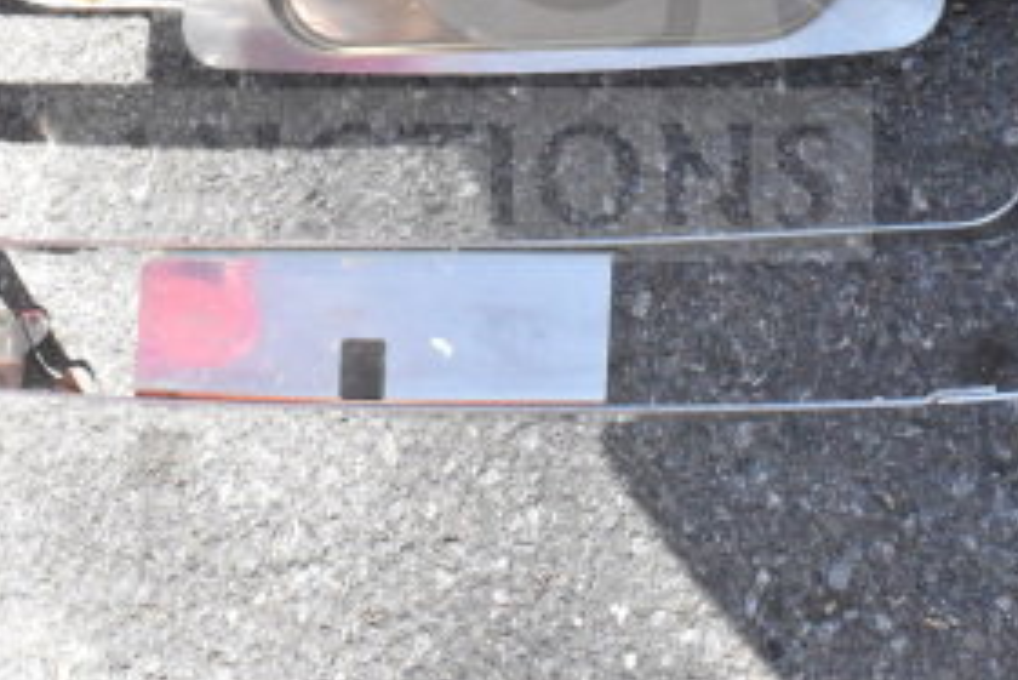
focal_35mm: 88
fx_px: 2492
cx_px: 462
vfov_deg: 15.2
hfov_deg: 23.1
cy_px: -27
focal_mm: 27
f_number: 16
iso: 6400
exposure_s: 1/1000
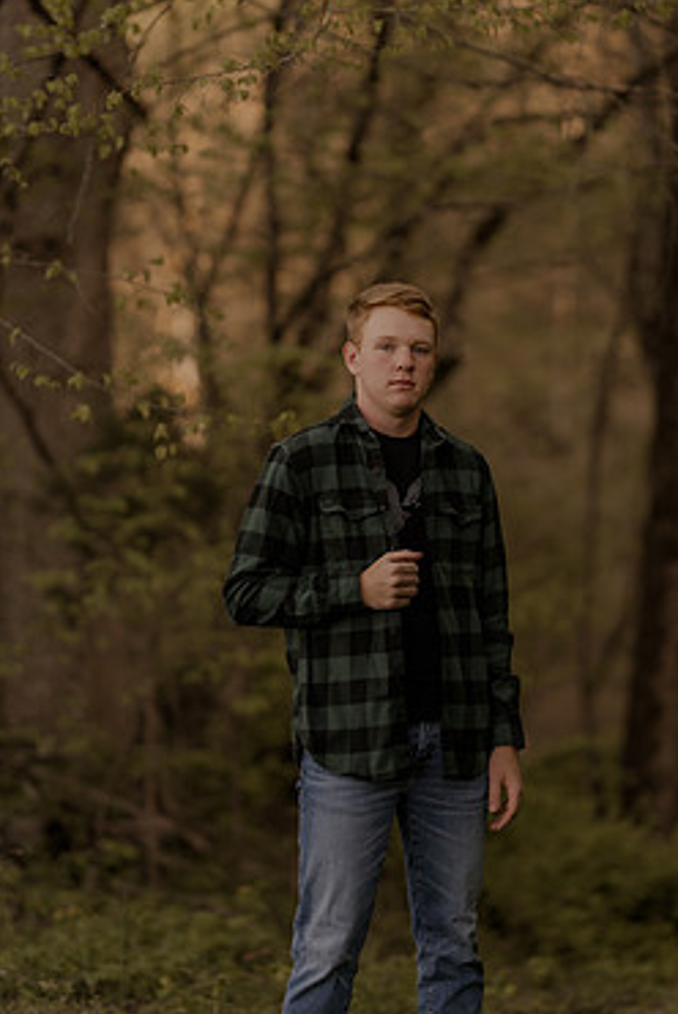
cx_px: 380
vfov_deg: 19.8
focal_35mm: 103
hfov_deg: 13.3
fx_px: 2904
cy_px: 492
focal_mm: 85
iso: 250
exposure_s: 1/800
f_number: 1.4
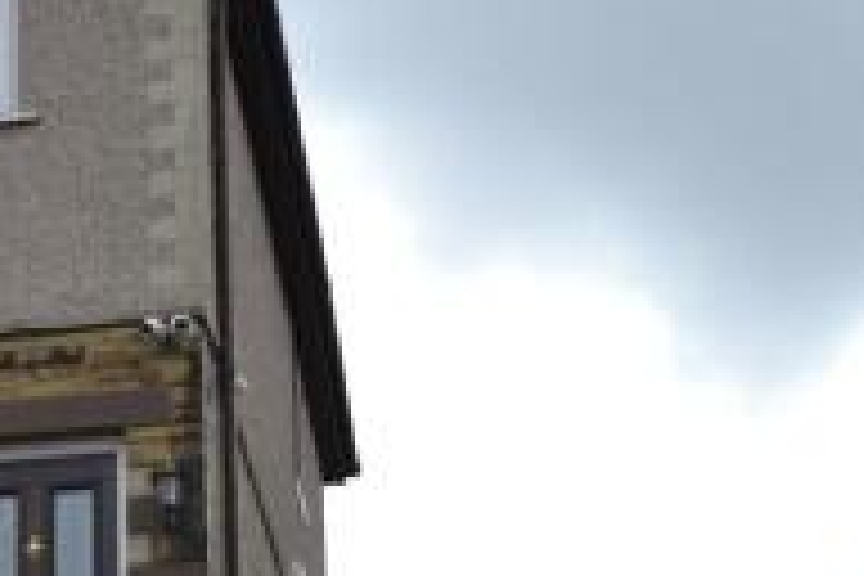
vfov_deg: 15.2
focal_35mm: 89
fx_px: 2136
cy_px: 520
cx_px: 92
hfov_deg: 22.3
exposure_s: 1/200
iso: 100
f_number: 7.1
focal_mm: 24
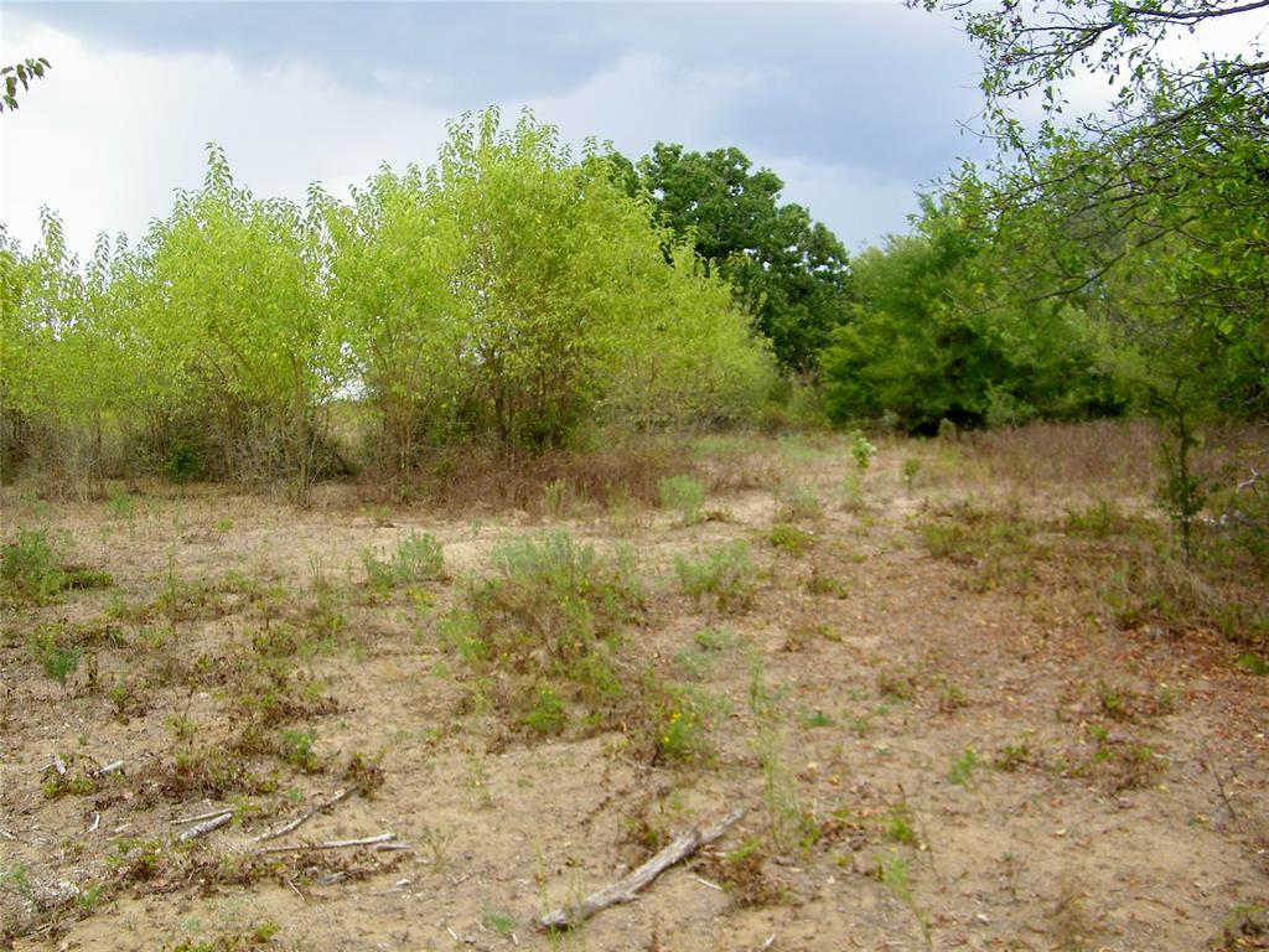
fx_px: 1173
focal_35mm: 32
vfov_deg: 44.2
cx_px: 634
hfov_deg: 56.8
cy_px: 476
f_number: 3.6
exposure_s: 1/160
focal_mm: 5.8
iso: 80
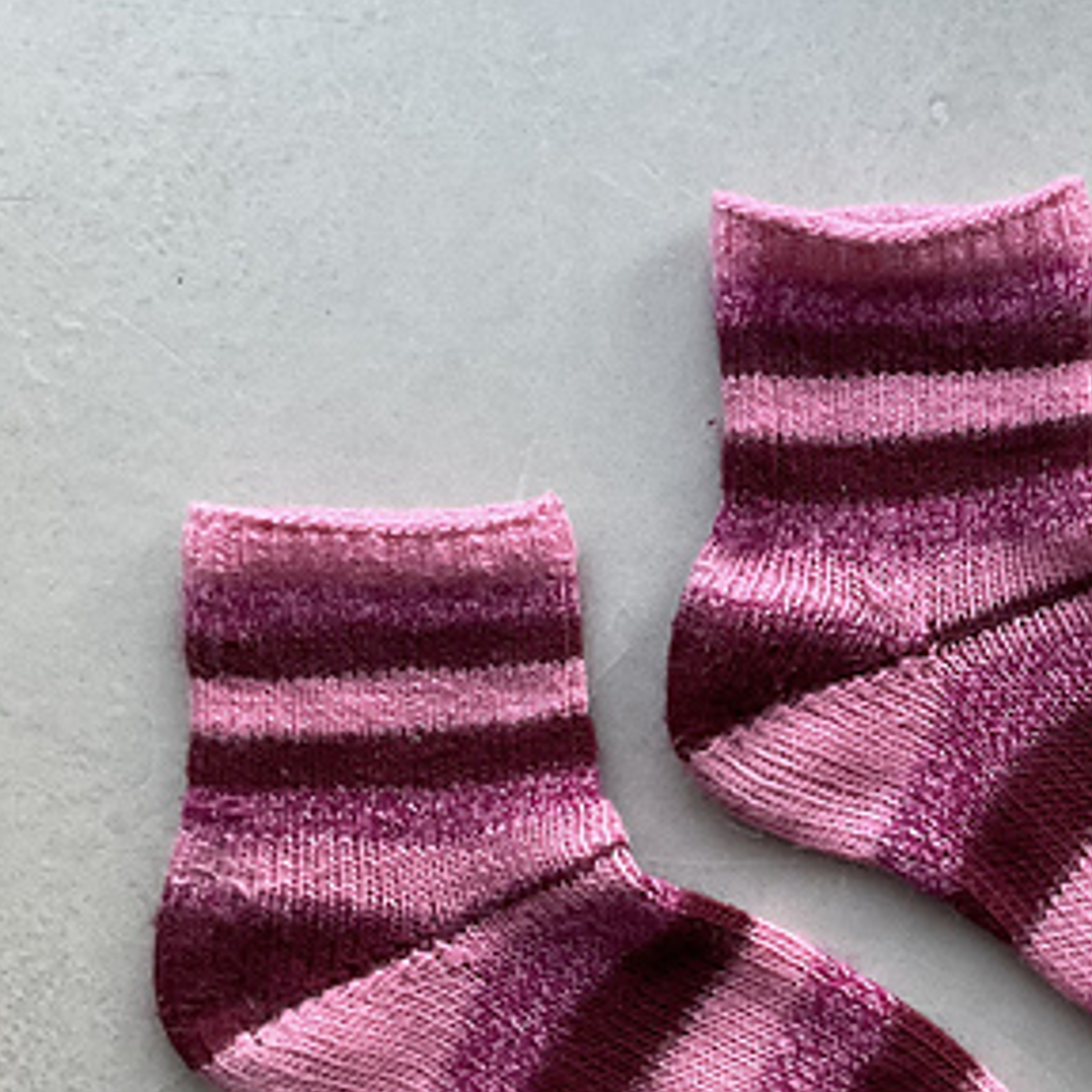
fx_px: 2034
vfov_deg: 29.8
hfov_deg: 29.6
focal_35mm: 57
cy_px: 724
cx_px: 796
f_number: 1.8
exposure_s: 1/60
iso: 80
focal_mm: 3
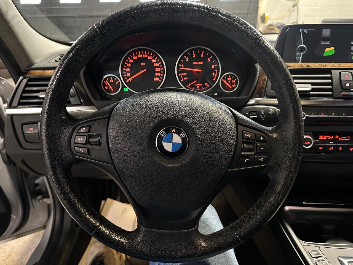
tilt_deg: -22.9
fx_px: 245
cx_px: 176
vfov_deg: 56.8
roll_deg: +1.5
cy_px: 132
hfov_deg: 71.6
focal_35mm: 24
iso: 1000
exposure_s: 1/30
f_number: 1.78
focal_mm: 6.86
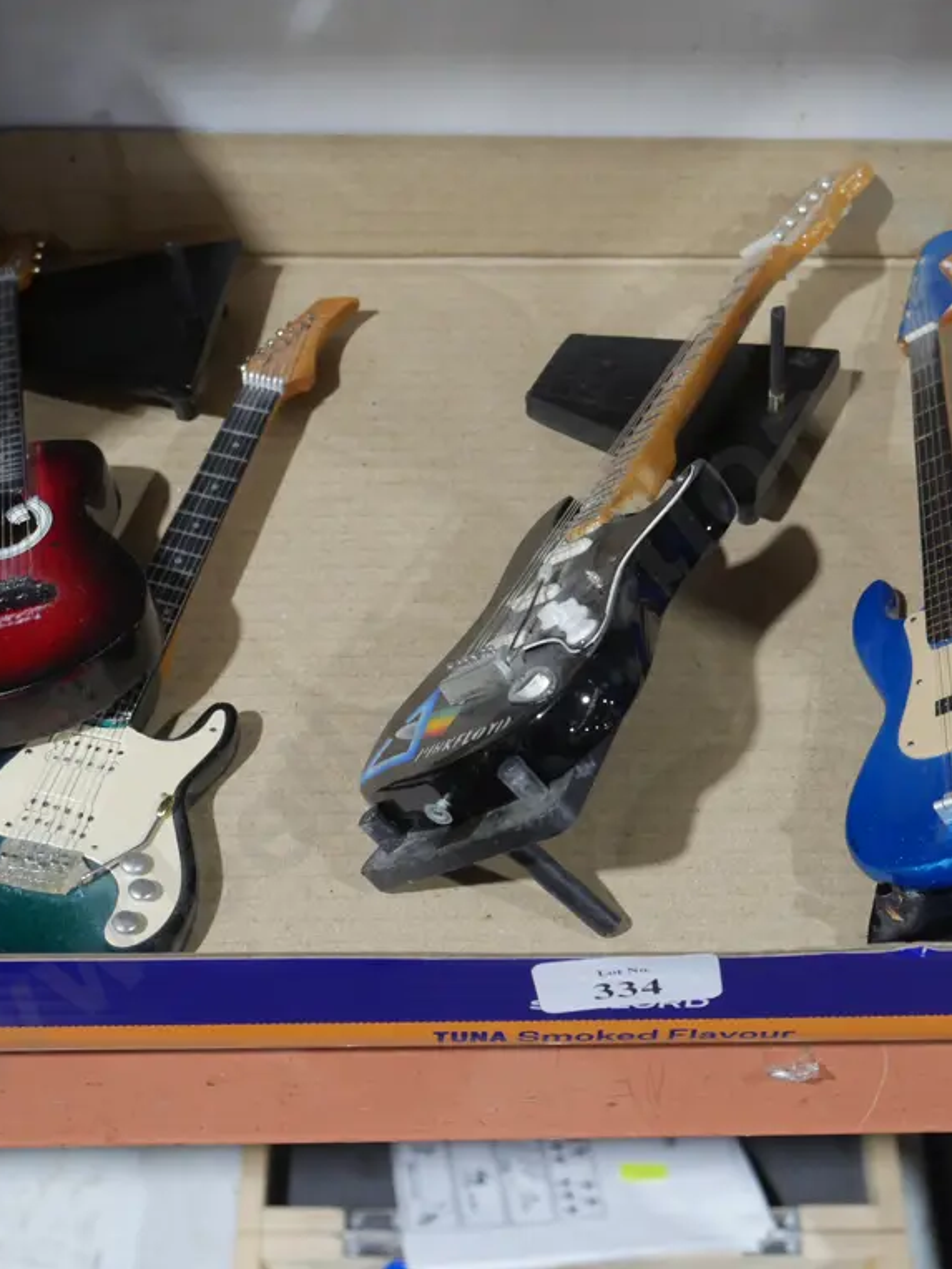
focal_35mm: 67
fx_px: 2457
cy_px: 633
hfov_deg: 21.9
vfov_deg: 29.0
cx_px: 540
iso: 1000
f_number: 5.3
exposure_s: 1/60
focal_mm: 25
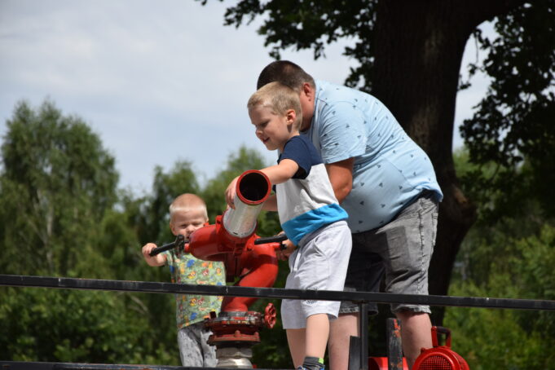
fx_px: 2428
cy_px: 185
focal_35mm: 158
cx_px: 278
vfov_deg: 8.7
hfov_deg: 13.0
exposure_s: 1/2000
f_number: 7.1
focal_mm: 105
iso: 400
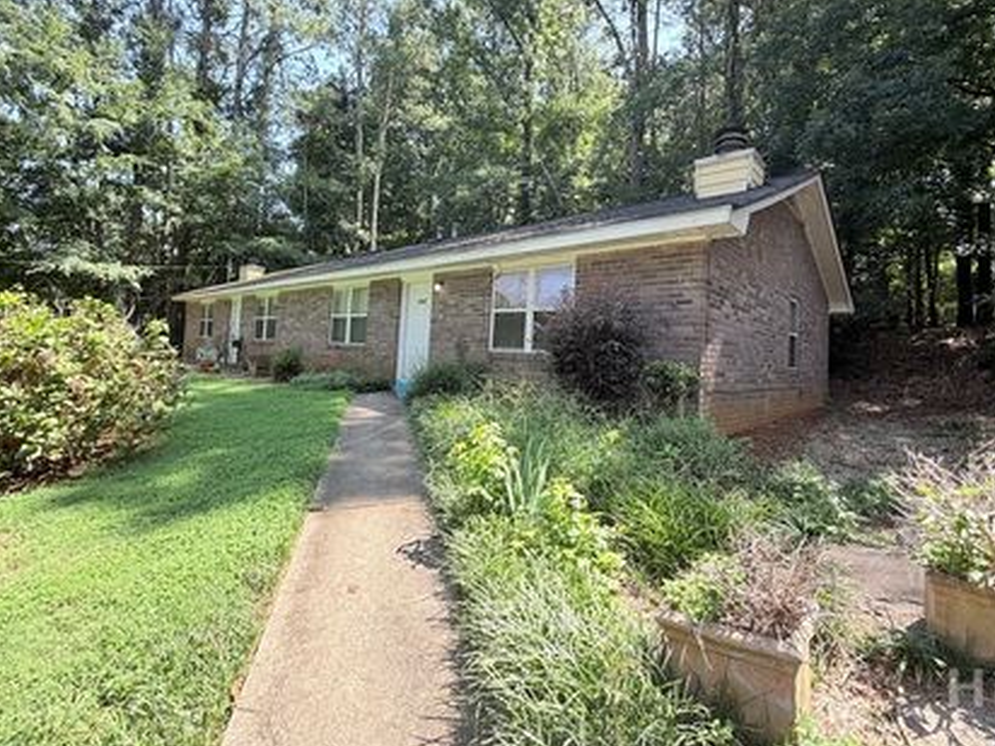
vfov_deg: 74.5
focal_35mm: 17
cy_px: 330
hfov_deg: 91.0
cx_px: 507
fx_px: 489
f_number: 2.2
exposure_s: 1/363
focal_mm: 2.22
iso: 50
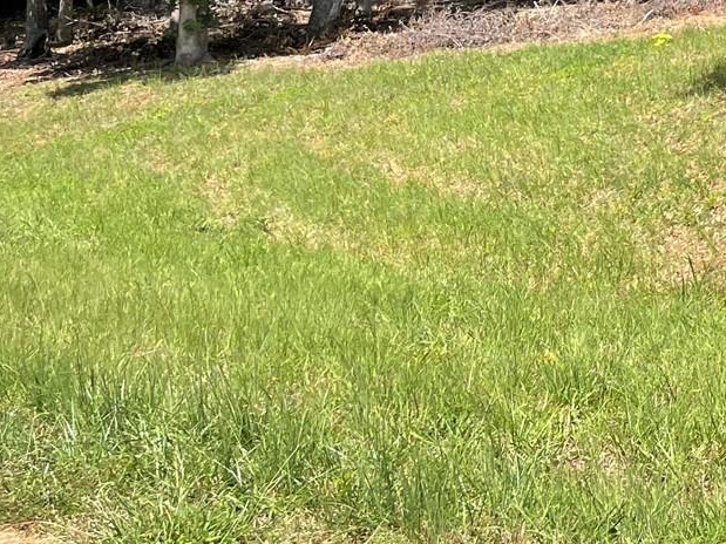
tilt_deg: +5.6
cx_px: 1159
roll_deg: -1.3
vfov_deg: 16.0
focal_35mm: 86
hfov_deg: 19.2
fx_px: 1803
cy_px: -225
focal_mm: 4.2
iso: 32
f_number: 1.6
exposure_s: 1/1531
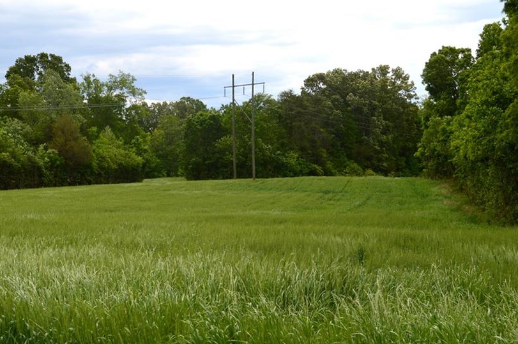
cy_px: 154
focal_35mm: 53
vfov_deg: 25.5
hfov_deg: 37.4
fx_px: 762
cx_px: 201
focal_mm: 28
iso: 200
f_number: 10
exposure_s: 1/320
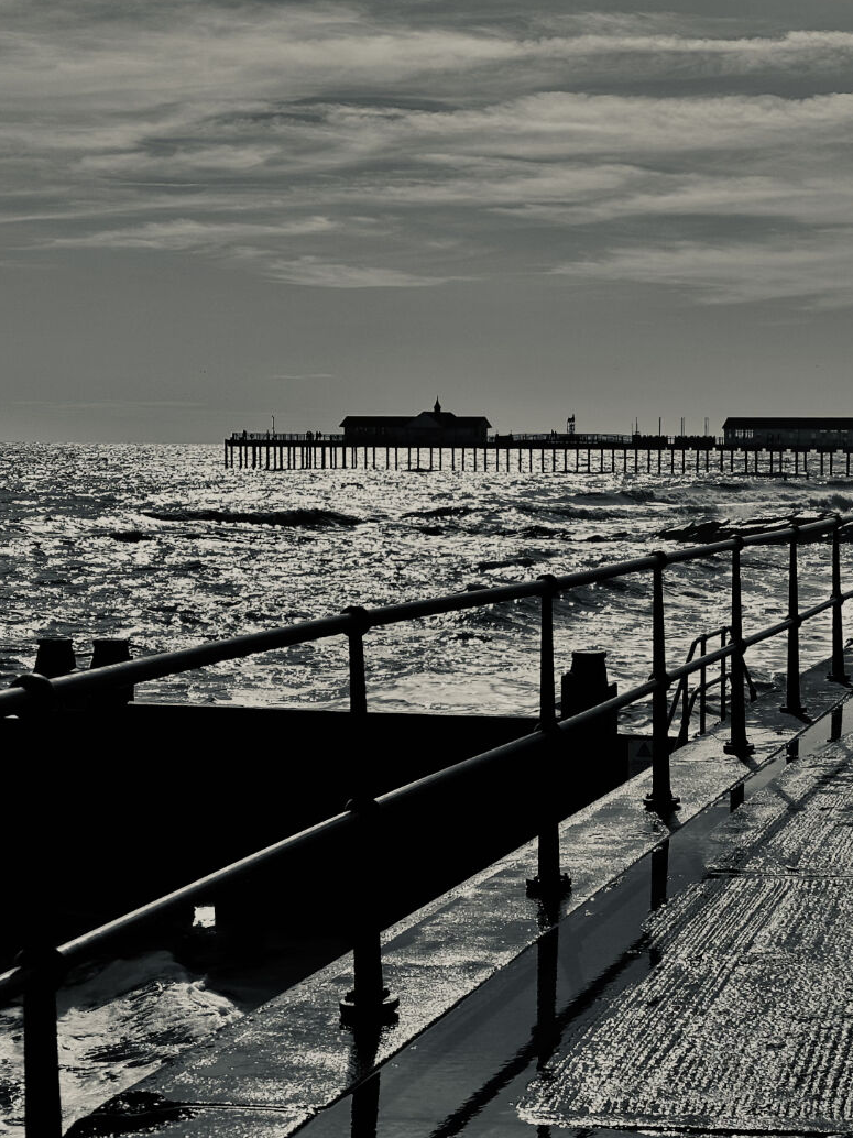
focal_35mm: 65
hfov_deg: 22.3
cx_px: 688
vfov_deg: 29.8
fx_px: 2137
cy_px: 572
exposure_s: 1/18868
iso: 50
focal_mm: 6.9
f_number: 1.8
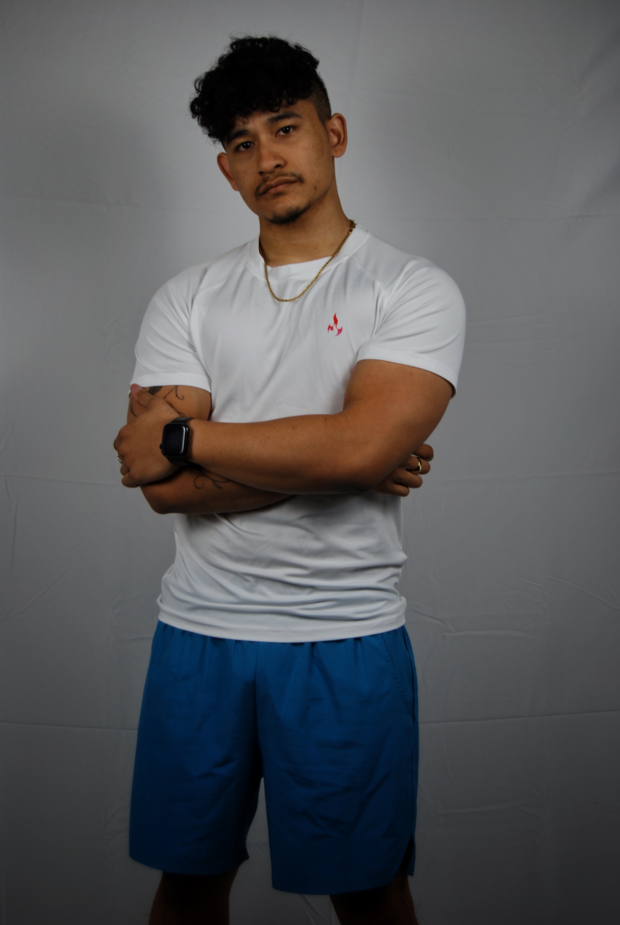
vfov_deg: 35.0
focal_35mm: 57
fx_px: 1468
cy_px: 462
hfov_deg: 23.8
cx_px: 310
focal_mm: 38
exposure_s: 1/20
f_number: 5
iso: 100
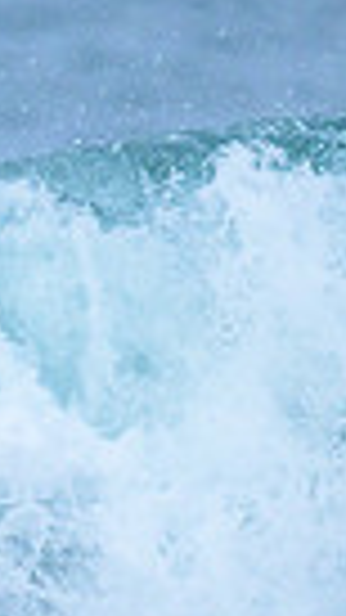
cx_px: -733
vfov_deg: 0.4
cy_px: 545
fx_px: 79676
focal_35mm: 4882
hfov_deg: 0.2
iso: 400
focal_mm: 800
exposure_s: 1/2500
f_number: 6.3
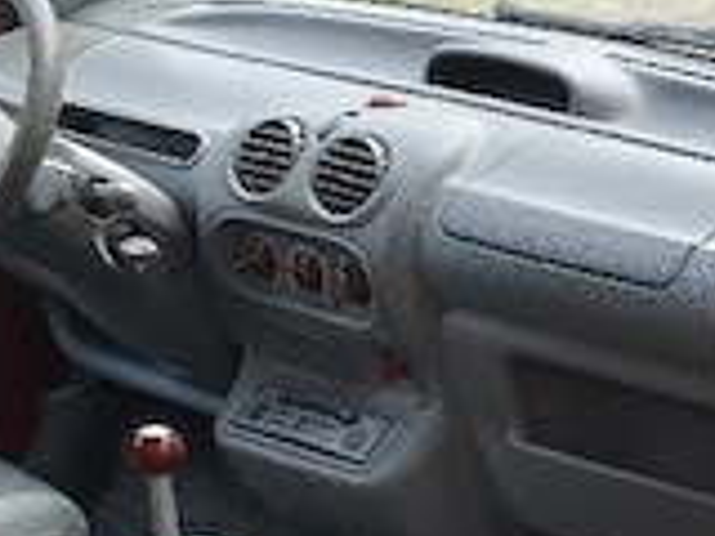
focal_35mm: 86
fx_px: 1776
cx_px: 1032
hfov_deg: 20.0
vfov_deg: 16.6
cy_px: 599
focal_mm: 6.19
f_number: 1.65
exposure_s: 1/98
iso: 400
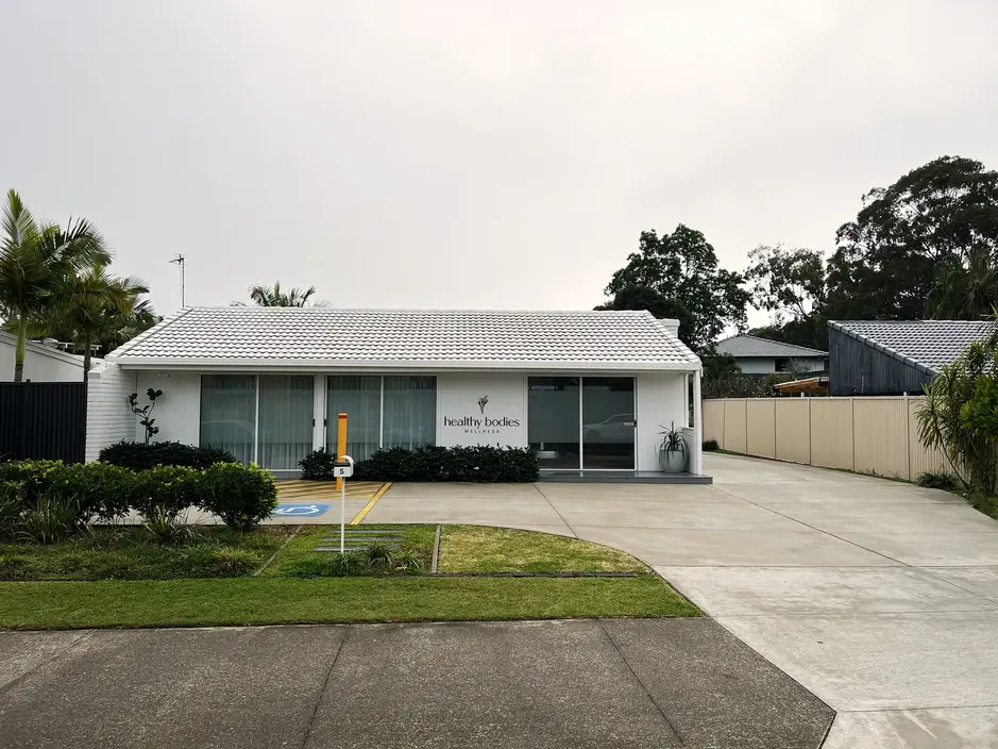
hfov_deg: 67.3
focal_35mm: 26
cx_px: 499
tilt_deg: +5.2
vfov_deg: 53.1
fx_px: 749
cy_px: 374
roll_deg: -1.5
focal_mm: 5.7
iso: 50
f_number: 1.5
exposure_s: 1/6993
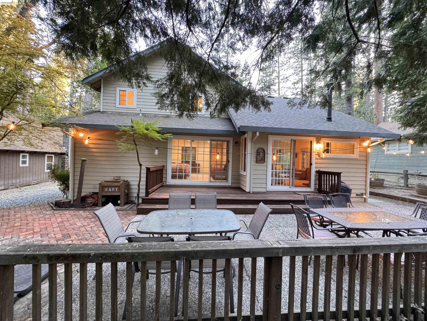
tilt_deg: -1.2
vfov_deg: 85.7
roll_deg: -2.2
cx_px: 214
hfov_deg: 102.1
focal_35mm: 14
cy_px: 160
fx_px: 173
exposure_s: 1/60
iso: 640
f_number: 2.2
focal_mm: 2.22
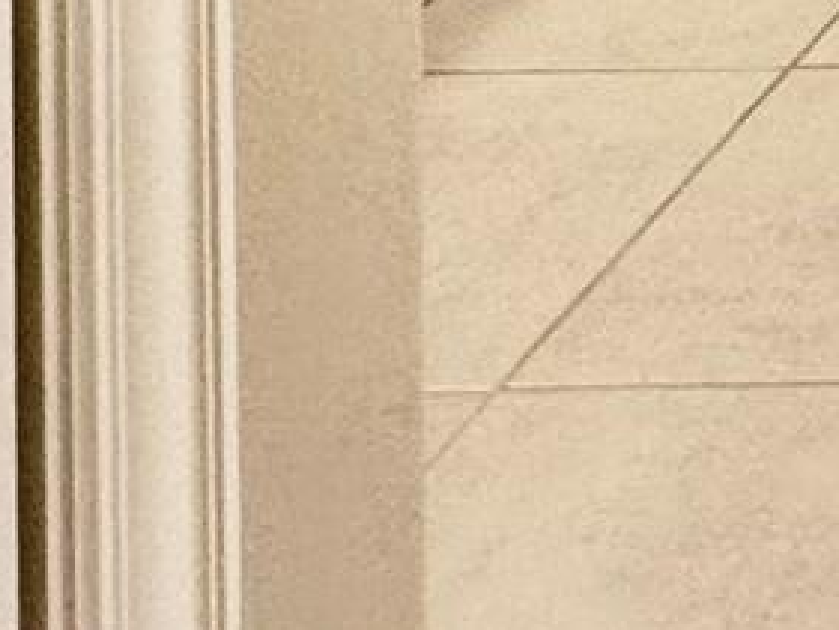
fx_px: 2473
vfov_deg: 9.9
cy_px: -1385
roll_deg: +0.6
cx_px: 2135
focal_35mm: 102
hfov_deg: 13.1
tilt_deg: -0.7
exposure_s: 1/120
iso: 125
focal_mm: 2.22
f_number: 2.2
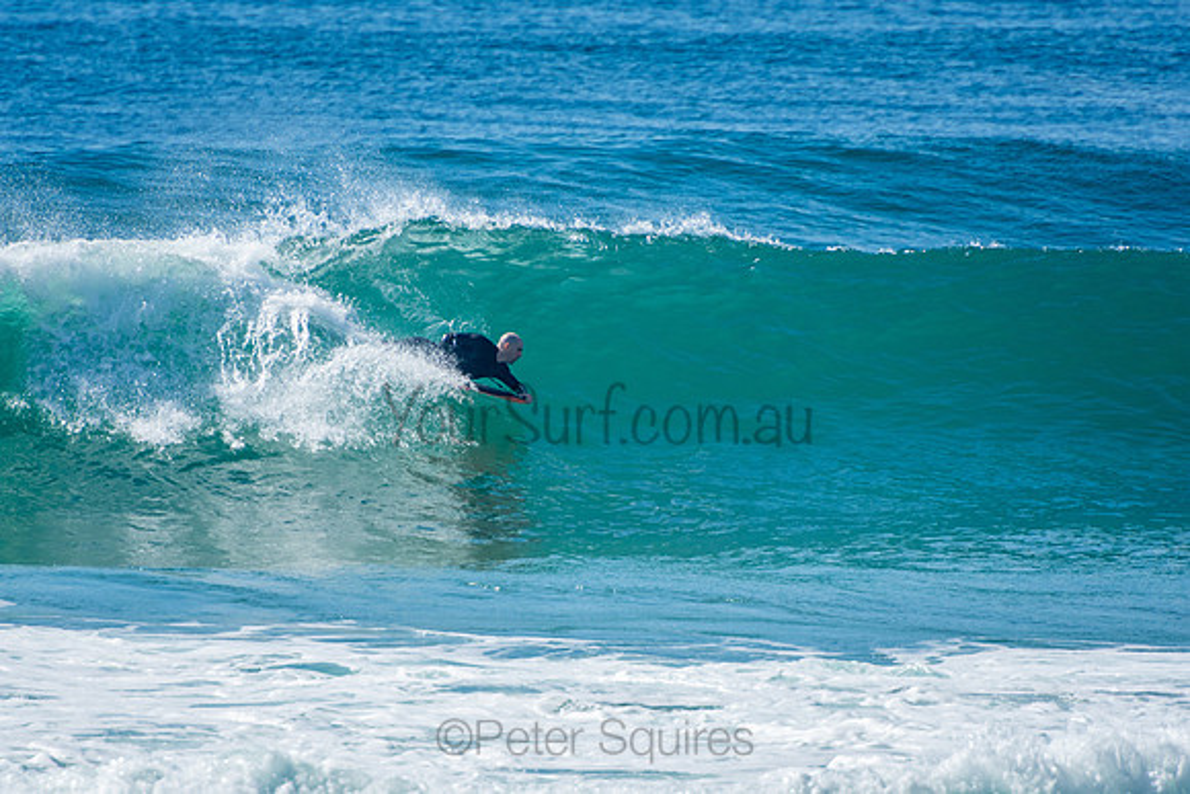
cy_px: 397
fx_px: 19837
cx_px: 595
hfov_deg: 3.4
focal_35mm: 600
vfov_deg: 2.3
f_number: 5.6
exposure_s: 1/1250
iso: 250
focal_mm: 400
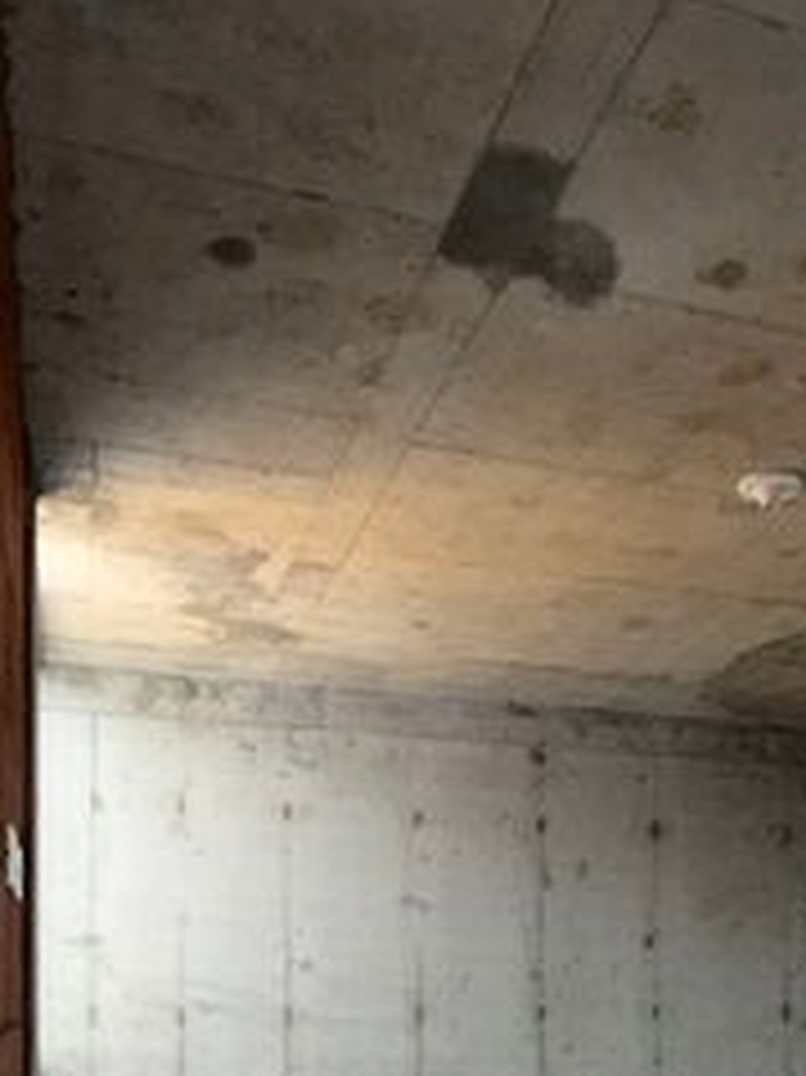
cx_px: 518
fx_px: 1212
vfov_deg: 43.3
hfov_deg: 36.5
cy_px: 988
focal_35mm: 39
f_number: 2.2
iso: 100
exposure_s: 1/100
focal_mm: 2.22
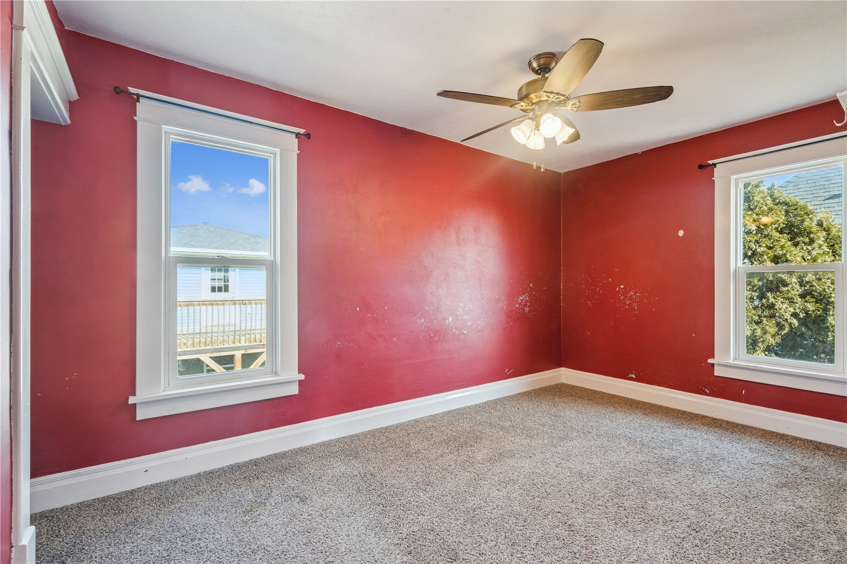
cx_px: 424
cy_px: 282
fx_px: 376
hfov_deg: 96.7
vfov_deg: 73.7
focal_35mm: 16
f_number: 10
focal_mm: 16
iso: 400
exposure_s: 1/5
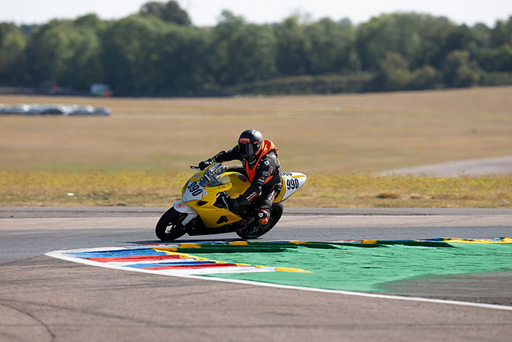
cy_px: 171
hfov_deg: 5.0
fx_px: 5813
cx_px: 262
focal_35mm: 409
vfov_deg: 3.4
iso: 100
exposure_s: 1/400
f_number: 5
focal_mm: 400
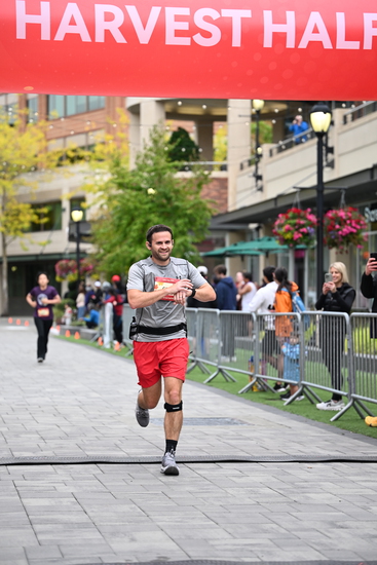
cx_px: 188
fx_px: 1366
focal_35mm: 87
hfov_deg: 15.7
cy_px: 282
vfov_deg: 23.4
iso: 640
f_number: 2.8
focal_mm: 87
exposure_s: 1/2000
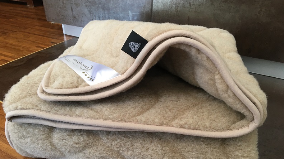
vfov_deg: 36.5
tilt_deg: -33.4
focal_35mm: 32
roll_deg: +0.1
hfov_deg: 61.0
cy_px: 99
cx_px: 143
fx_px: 241
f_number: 2.2
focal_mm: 4.15
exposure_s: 1/33
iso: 100
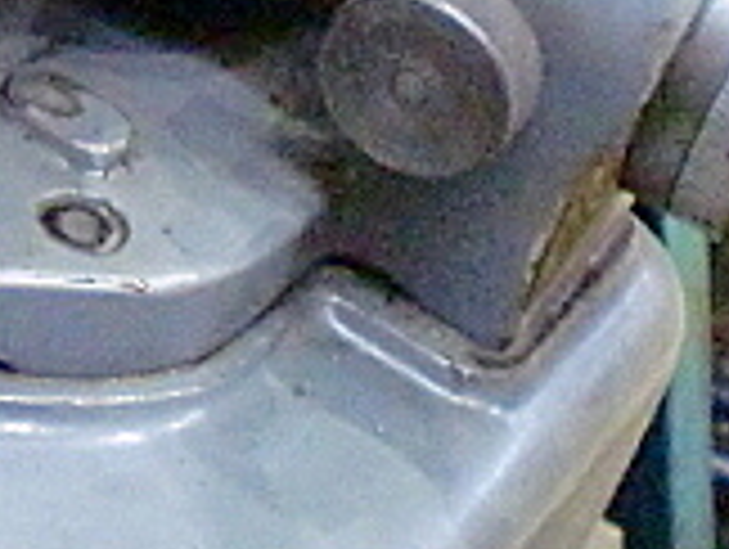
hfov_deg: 13.5
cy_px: 0
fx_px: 2911
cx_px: -364
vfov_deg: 10.7
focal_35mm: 138
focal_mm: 6.3
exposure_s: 1/60
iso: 1250
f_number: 3.1
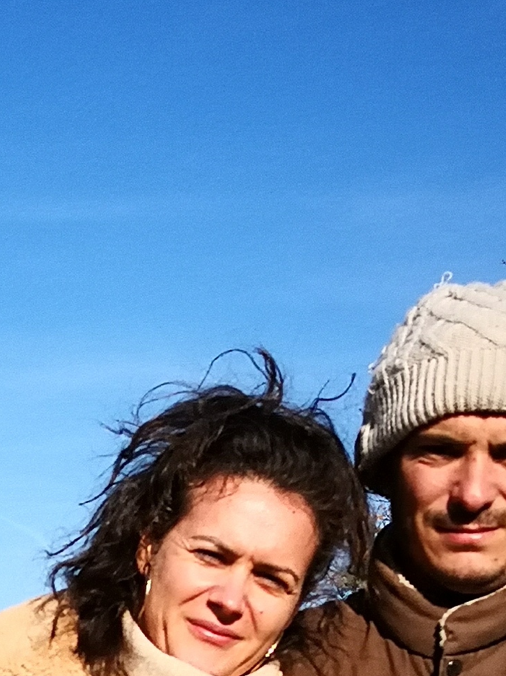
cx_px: -47
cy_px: 1012
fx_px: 2477
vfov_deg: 14.5
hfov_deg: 11.5
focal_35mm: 127
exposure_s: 1/2398
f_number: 1.6
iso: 50
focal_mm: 3.95
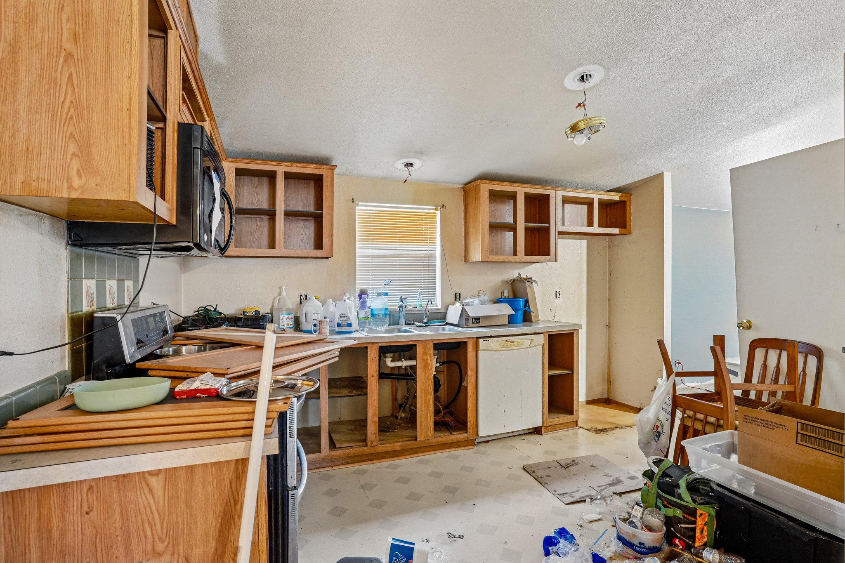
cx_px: 422
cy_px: 282
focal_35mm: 17
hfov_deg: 93.3
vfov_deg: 70.4
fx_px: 399
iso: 3200
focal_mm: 17
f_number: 8
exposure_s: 1/15
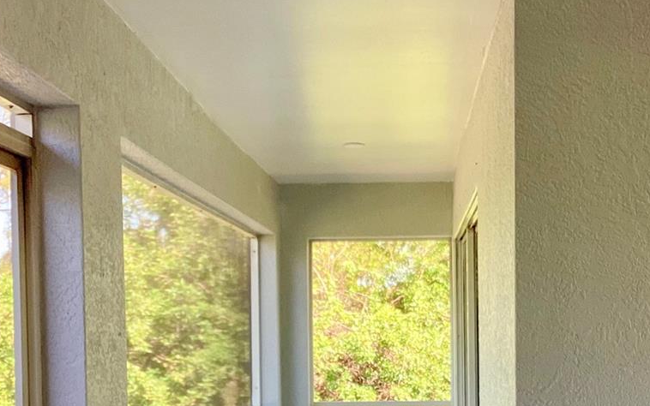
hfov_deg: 38.8
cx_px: 373
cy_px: 361
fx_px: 921
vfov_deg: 24.2
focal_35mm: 52
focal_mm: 3.3
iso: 50
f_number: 2.4
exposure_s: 1/100
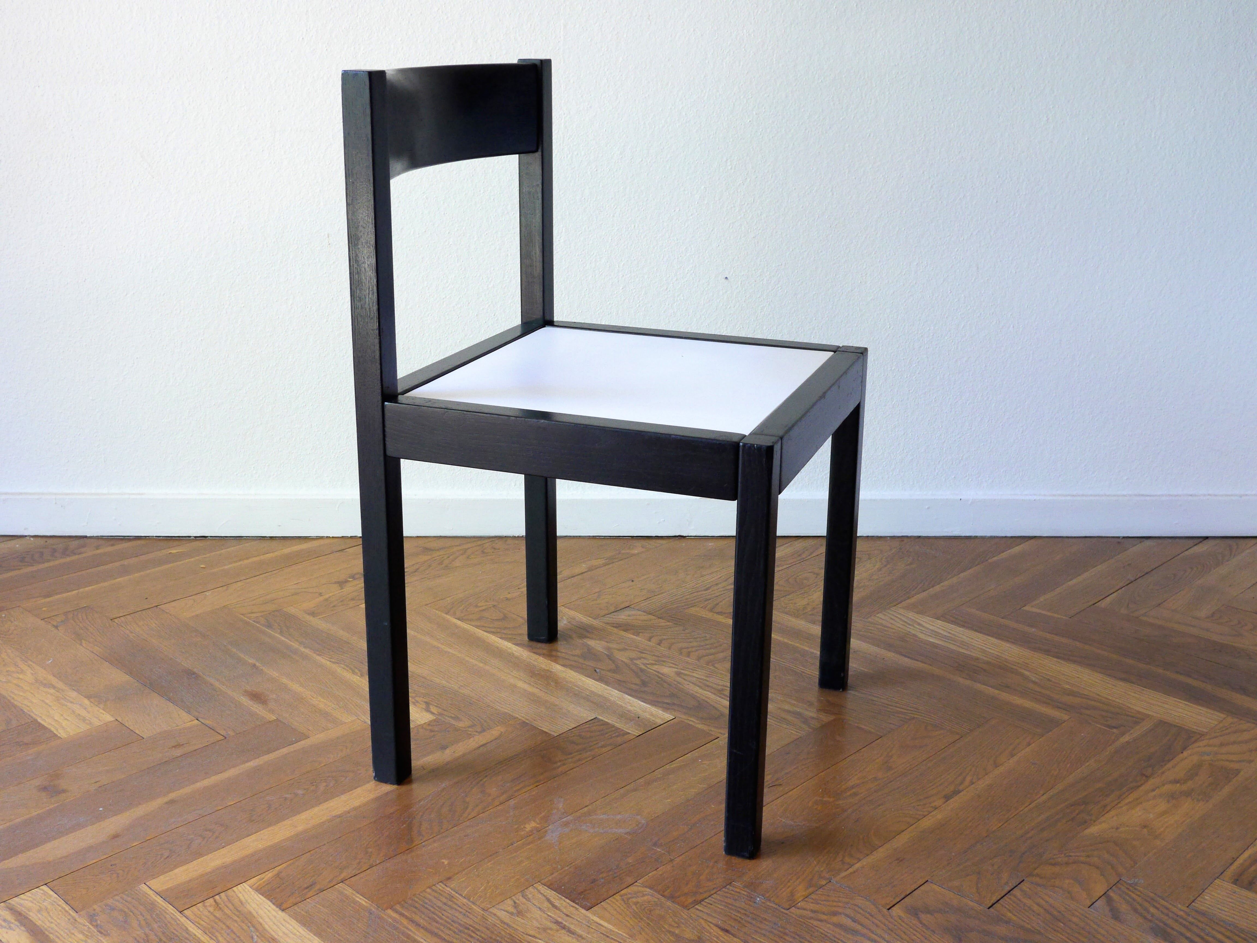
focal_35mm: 40
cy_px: 472
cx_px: 628
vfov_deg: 36.0
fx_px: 1453
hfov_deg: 46.8
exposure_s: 1/60
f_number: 6.3
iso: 1600
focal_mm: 20
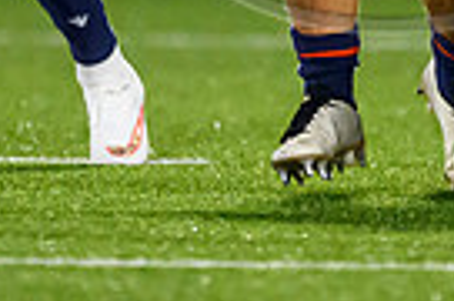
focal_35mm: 3770
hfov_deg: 0.5
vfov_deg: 0.4
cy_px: -188
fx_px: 47433
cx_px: 457
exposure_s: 1/1250
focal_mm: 560
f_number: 4
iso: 8000
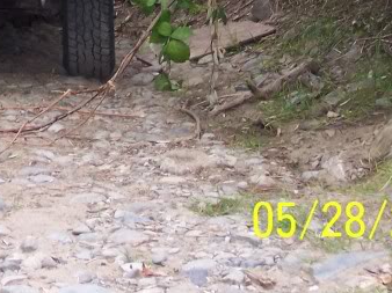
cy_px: -113
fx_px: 1301
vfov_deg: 12.4
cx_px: -53
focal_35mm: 115
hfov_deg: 16.5
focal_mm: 8
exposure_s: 1/45
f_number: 2.8
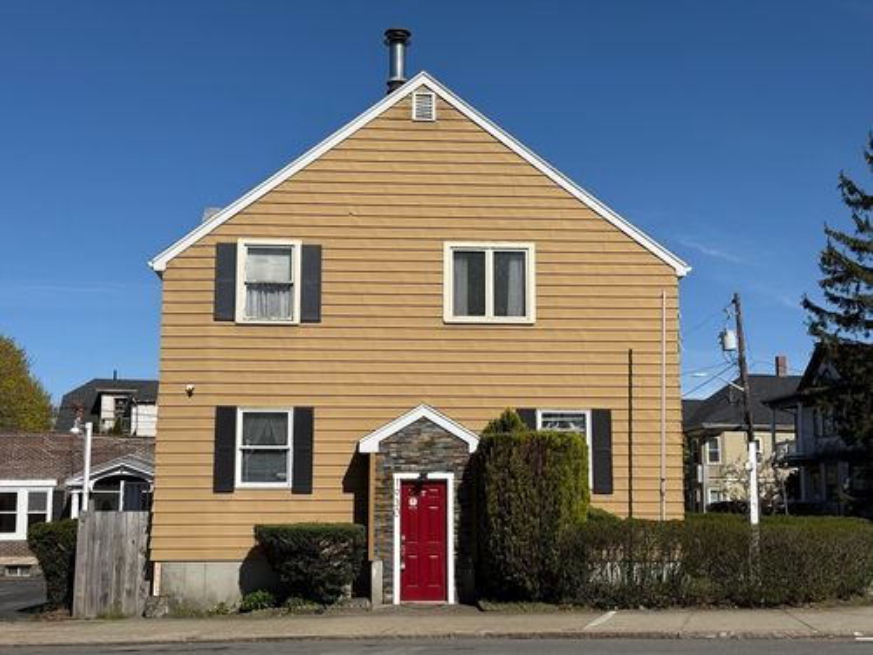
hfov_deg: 39.7
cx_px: 436
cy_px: 328
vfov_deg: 30.3
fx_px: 1211
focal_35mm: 48
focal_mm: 6.76
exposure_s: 1/8772
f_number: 1.78
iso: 64
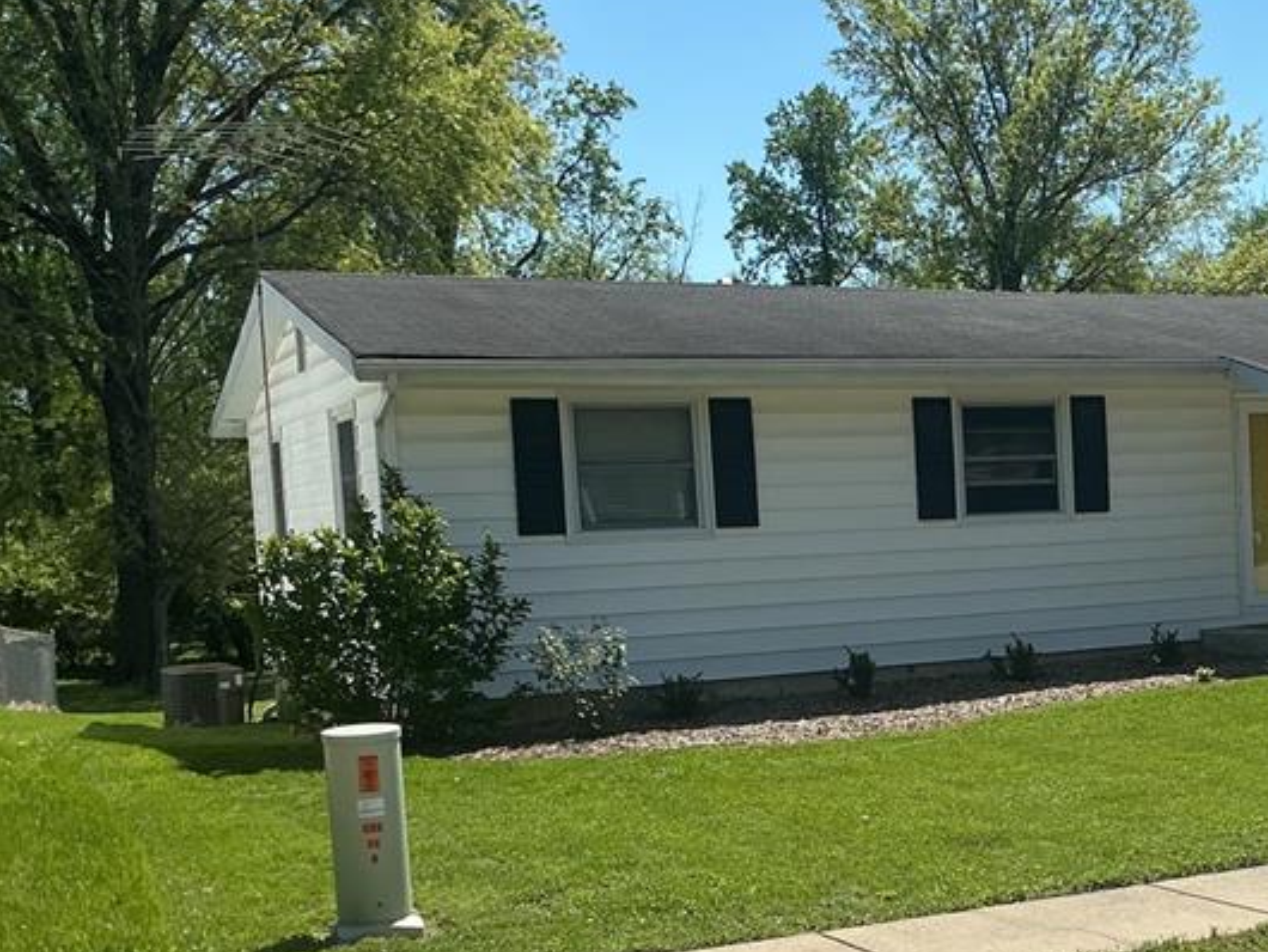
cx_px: 1182
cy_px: 663
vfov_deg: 25.9
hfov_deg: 32.3
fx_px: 2052
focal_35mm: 56
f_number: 1.8
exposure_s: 1/1912
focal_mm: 3
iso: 25
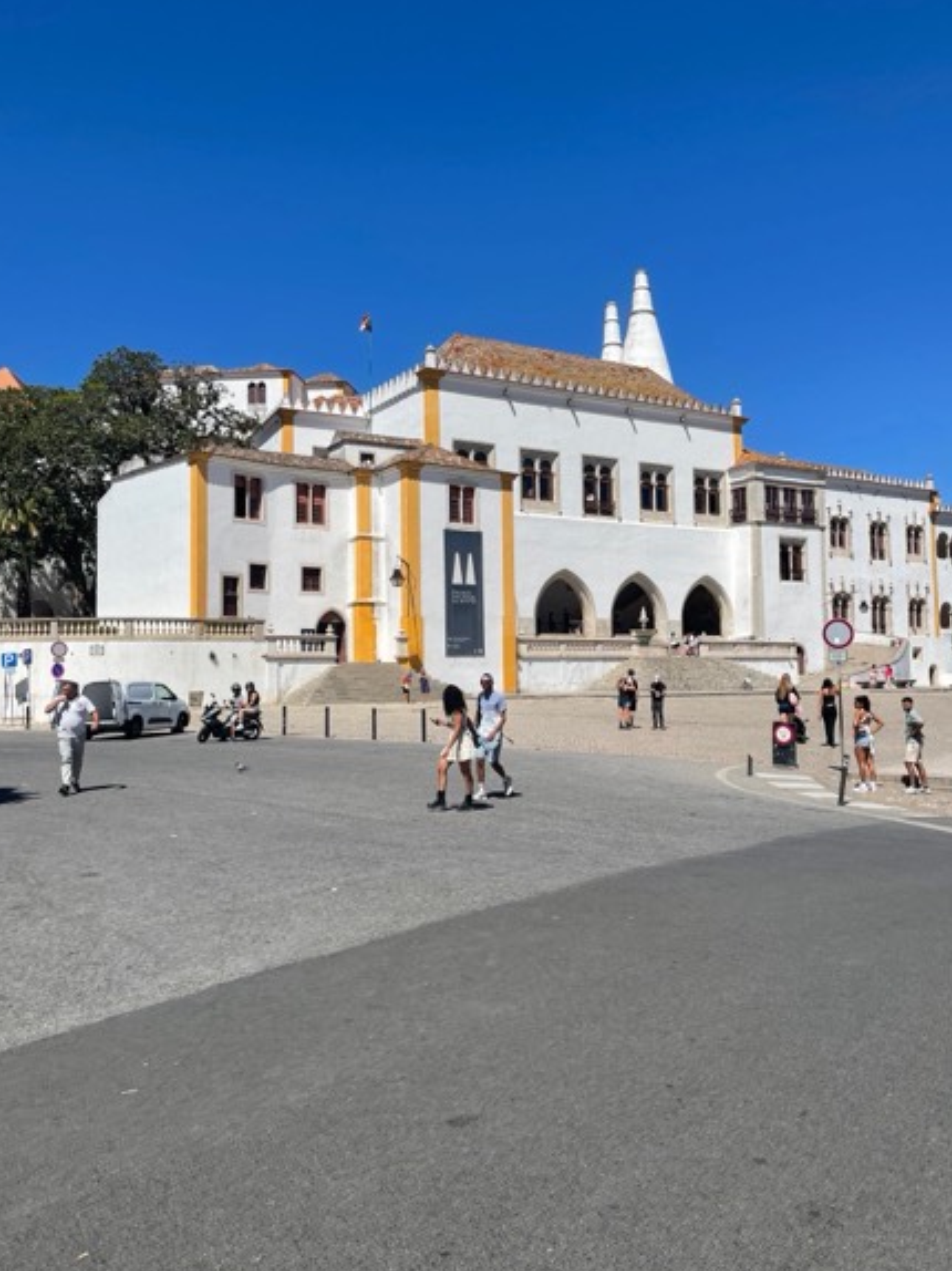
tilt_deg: +8.5
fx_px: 1064
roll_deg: +0.6
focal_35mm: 29
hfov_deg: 48.2
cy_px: 593
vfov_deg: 61.6
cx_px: 496
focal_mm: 4.2
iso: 32
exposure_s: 1/5814
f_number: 1.6
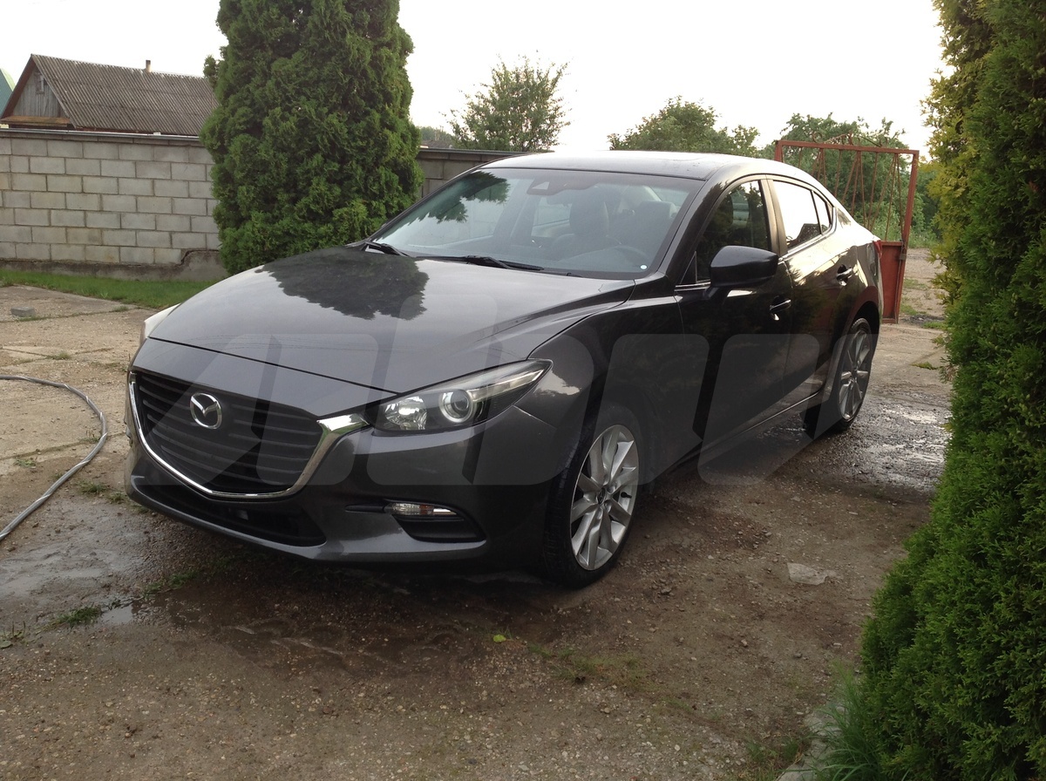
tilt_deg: -10.0
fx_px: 1056
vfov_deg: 40.6
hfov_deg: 52.7
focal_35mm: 35
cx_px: 523
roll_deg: -2.6
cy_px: 390
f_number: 2.4
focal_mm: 4.28
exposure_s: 1/60
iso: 50
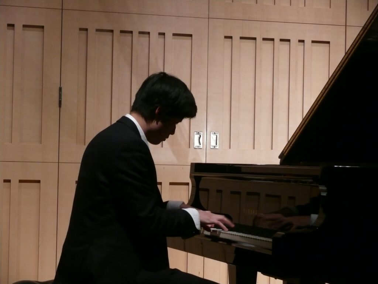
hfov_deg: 18.9
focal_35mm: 104
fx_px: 1136
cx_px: 189
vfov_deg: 14.2
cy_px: 142
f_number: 3.2
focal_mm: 22
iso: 400
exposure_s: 1/40
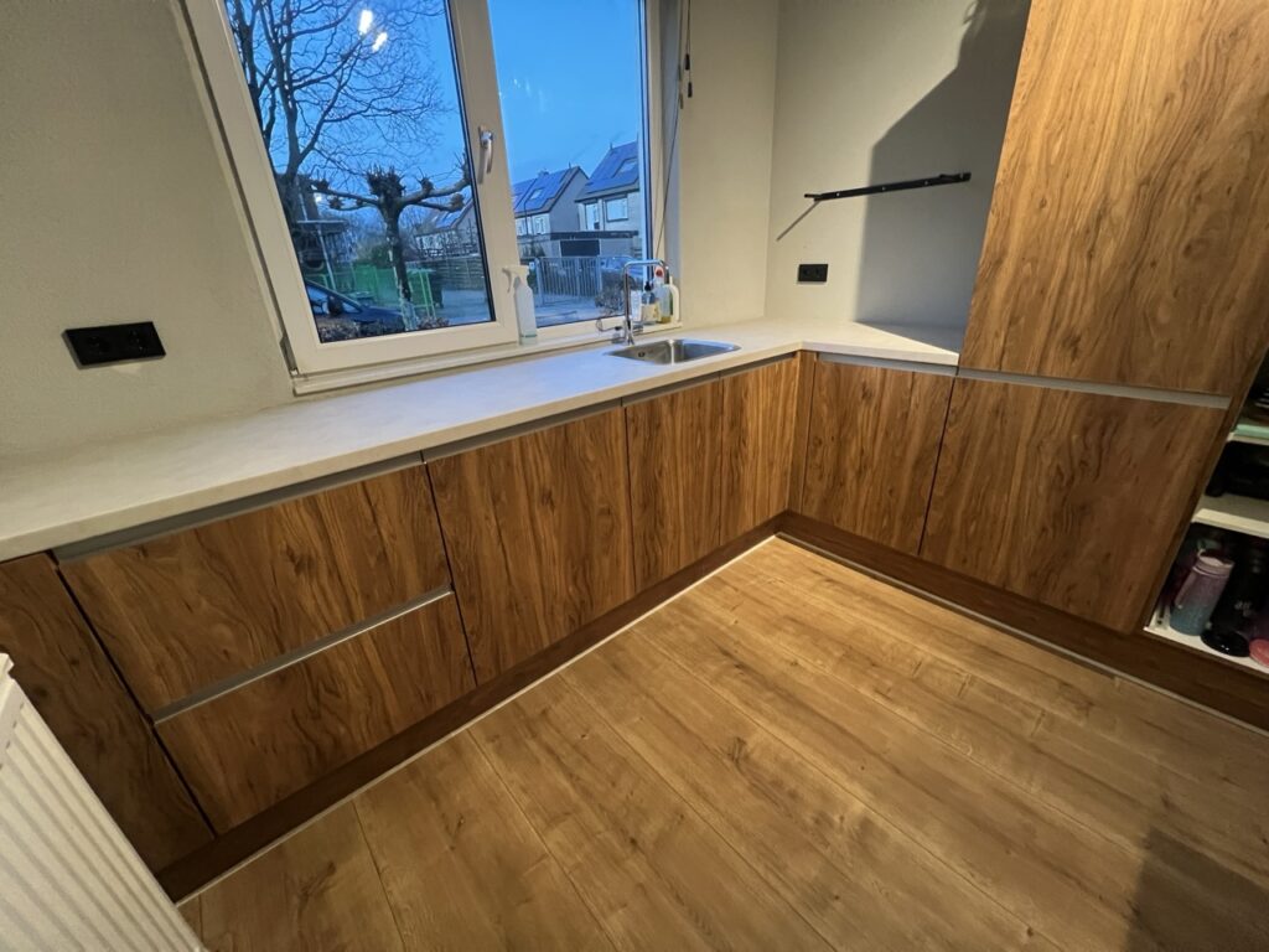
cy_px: 476
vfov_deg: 89.9
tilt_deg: -23.5
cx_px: 634
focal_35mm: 13
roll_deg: +3.9
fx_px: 477
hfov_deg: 106.2
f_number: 1.8
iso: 800
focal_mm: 1.57
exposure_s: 1/50
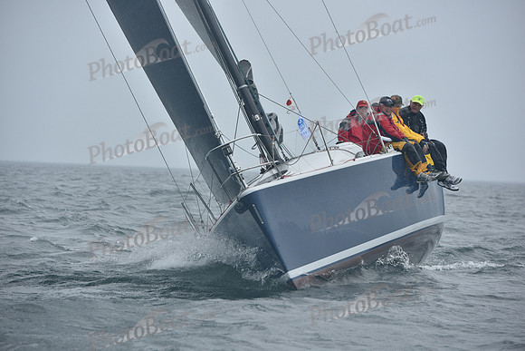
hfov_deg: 10.5
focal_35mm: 195
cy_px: 176
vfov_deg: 7.0
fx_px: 2844
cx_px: 262
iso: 320
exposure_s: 1/1000
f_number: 7.1
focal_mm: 195
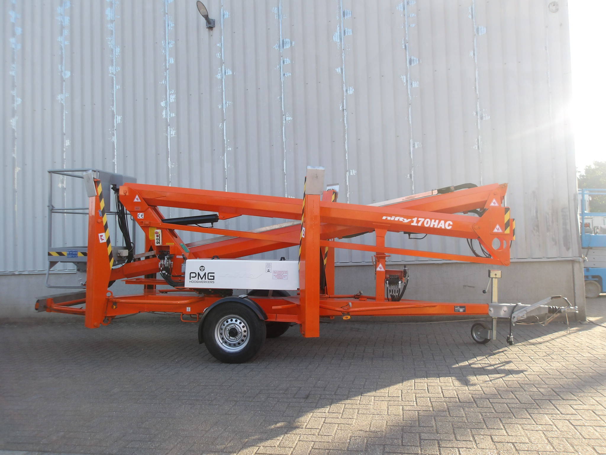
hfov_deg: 65.3
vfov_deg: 51.4
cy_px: 228
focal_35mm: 27
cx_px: 303
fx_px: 473
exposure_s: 1/205
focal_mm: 4.9
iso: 100
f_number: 3
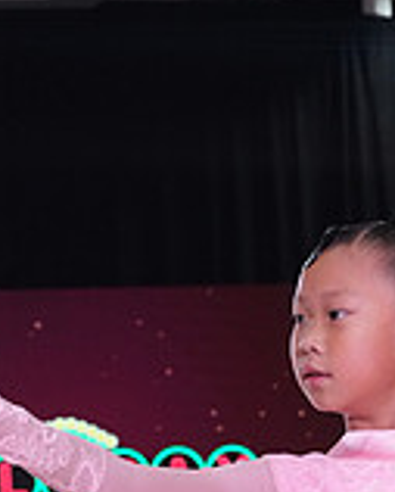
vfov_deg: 6.3
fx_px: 4357
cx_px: 303
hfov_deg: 5.2
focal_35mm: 299
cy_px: 835
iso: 4000
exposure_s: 1/200
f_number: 9
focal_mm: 87
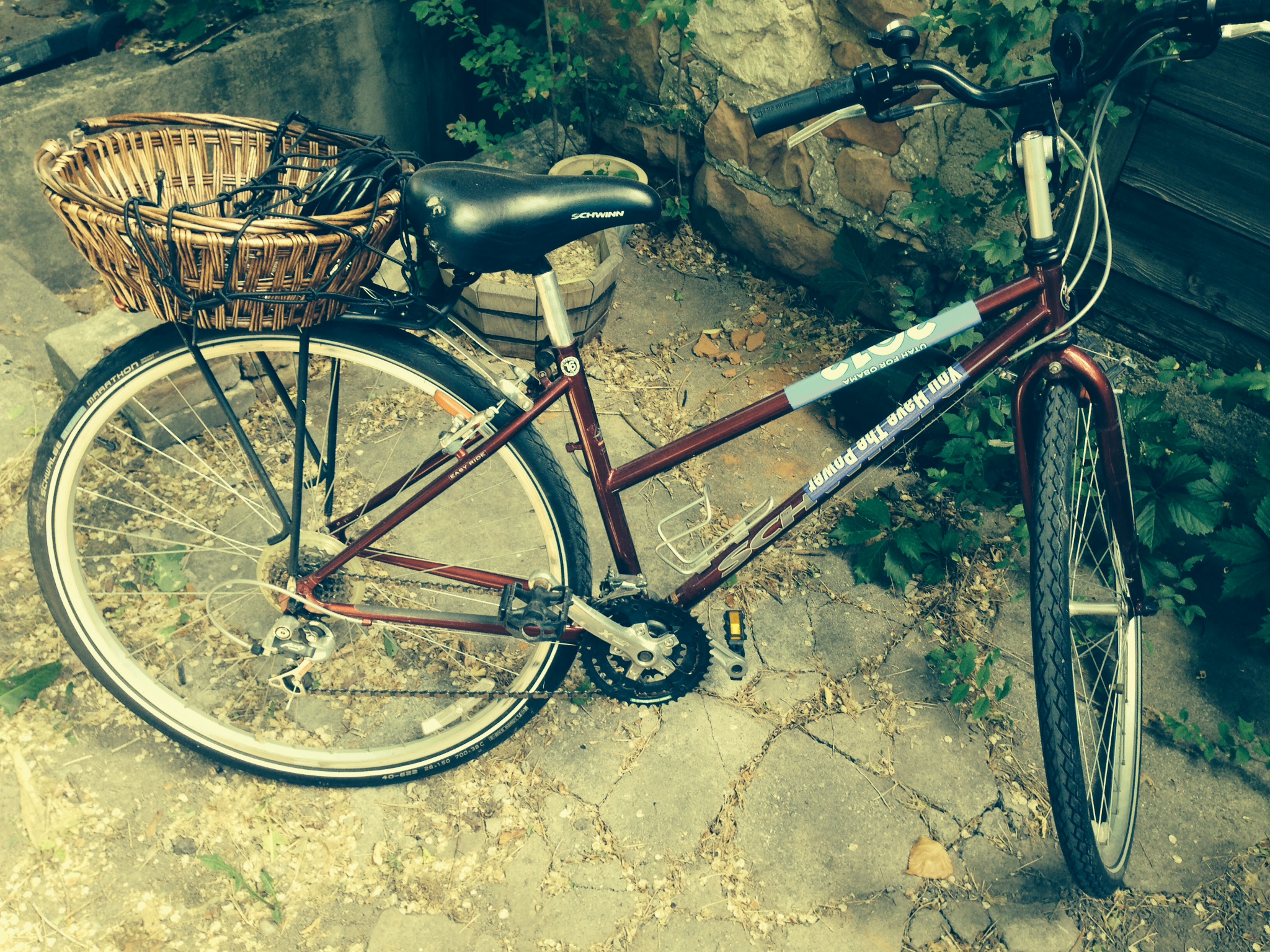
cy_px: 476
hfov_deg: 55.4
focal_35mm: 33
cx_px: 635
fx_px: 1211
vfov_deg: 42.9
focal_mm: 4.12
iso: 64
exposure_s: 1/120
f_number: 2.4
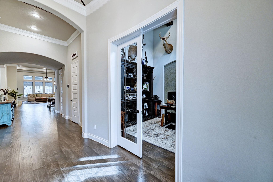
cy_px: 91
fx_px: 106
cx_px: 136
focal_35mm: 14
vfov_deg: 81.1
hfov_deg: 104.3
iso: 400
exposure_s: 1/15
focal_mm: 14
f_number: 8
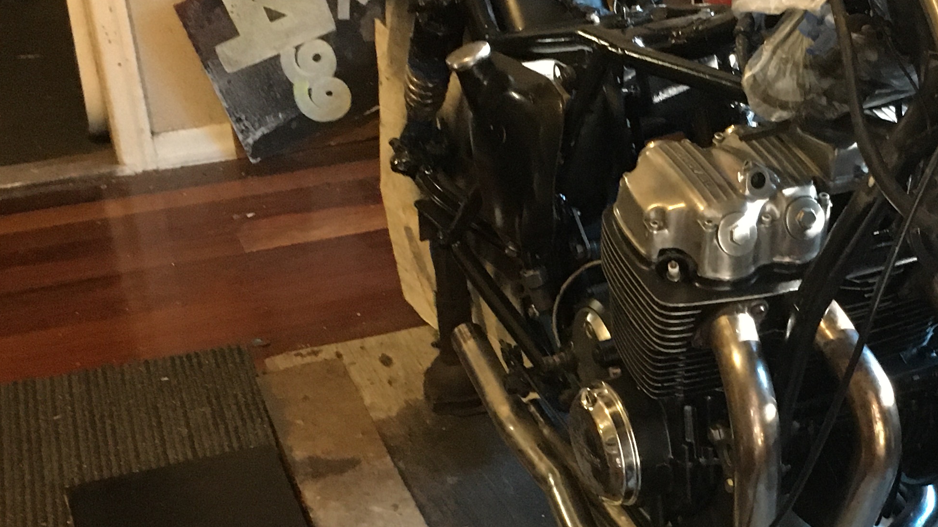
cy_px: 380
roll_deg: -0.3
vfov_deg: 18.4
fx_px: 1617
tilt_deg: -27.3
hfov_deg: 31.5
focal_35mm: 65
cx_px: 759
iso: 320
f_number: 2.2
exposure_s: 1/17
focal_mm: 4.15
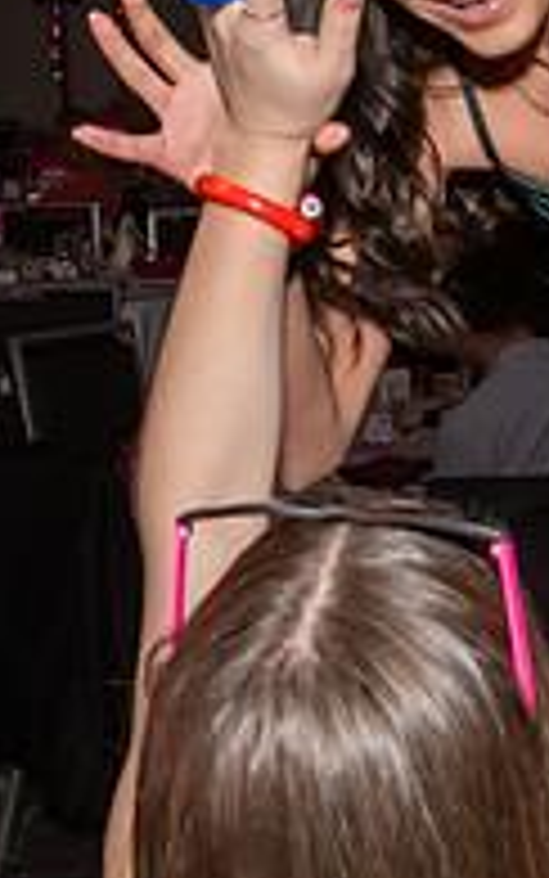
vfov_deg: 20.1
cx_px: 664
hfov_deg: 12.4
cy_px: 279
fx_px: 2464
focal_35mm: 103
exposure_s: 1/250
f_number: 7.1
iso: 800
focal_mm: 17
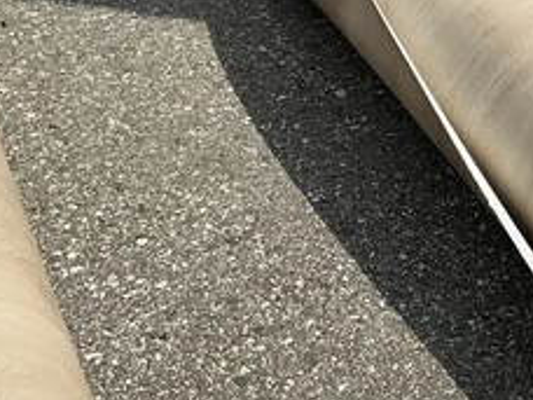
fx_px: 1417
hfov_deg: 19.7
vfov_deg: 16.0
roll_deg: -5.3
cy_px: 132
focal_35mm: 92
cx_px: 676
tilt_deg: -32.8
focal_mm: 3
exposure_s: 1/2538
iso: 25
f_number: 1.8
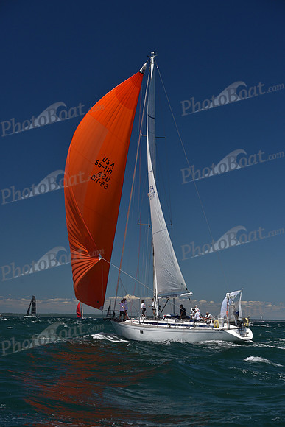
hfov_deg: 19.5
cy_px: 214
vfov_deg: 28.8
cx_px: 142
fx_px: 831
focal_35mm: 70
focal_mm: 70
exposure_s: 1/800
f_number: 6.3
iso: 250
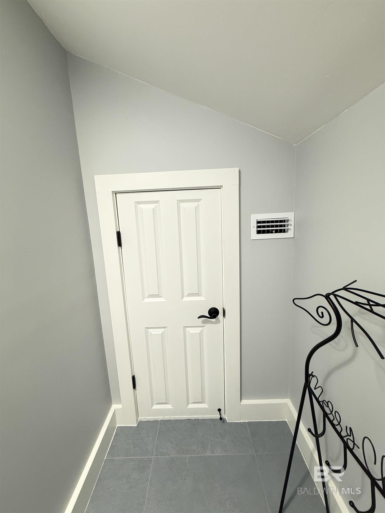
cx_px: 192
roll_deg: +3.4
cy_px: 256
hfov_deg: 85.7
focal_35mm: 14
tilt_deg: -9.4
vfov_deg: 102.1
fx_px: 208
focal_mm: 2.22
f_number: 2.2
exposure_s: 1/60
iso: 400
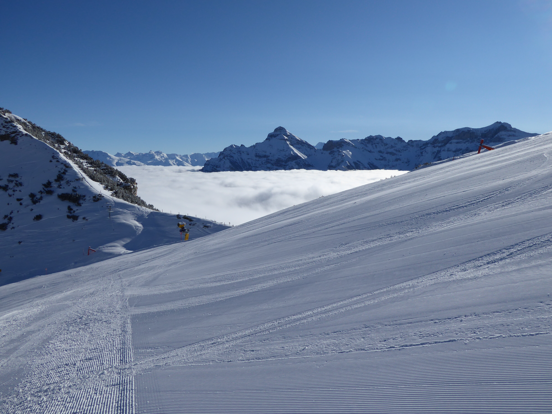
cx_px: 276
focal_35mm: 29
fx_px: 462
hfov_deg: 61.7
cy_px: 207
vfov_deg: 48.2
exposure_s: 1/2000
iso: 80
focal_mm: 5
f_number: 4.5
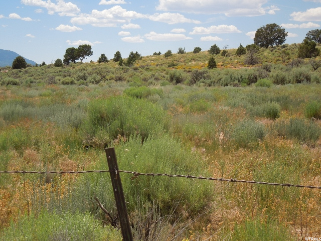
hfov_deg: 28.2
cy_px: 120
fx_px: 640
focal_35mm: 69
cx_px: 160
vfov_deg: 21.3
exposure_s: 1/250
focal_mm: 12.5
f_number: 8.8
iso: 100
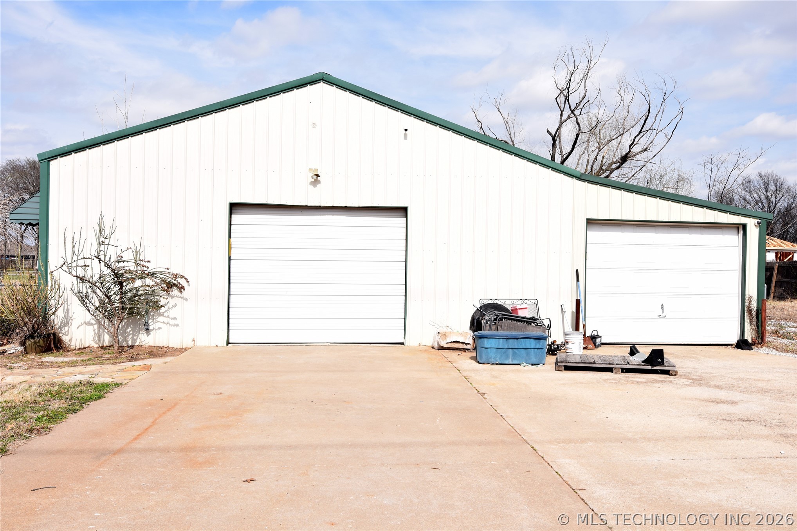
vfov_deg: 43.6
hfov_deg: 61.9
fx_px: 664
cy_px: 266
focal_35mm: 30
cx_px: 398
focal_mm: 20
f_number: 11
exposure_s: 1/500
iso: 200
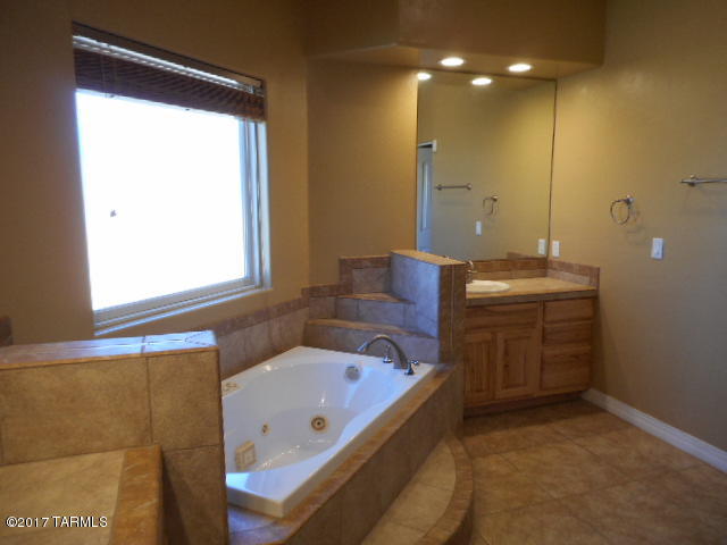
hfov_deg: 69.4
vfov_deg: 54.9
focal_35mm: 25
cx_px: 364
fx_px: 525
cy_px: 272
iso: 110
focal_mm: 4.5
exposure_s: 1/30
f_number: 3.7
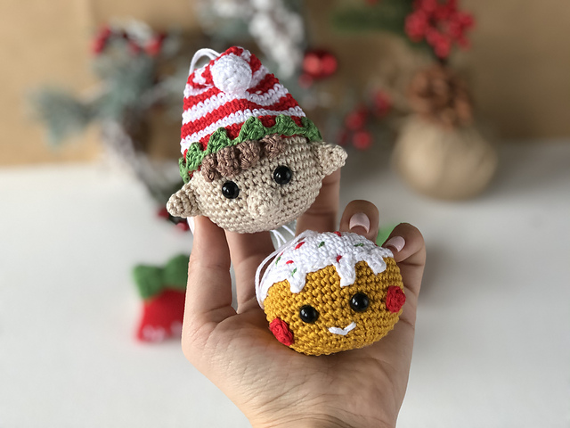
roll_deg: +2.0
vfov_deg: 25.7
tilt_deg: -36.1
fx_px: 939
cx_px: 285
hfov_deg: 33.8
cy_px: 214
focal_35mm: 57
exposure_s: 1/33
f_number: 2.8
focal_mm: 6.6
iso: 125
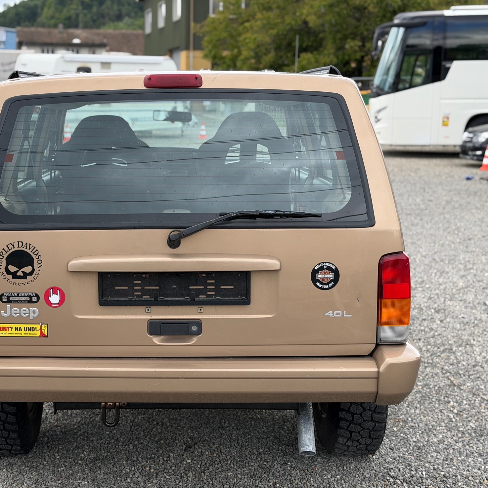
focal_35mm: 58
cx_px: 159
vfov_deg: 29.6
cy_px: 246
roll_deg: +0.0
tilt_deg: -7.6
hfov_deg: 29.3
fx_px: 925
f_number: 1.78
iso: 64
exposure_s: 1/1222
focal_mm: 6.76
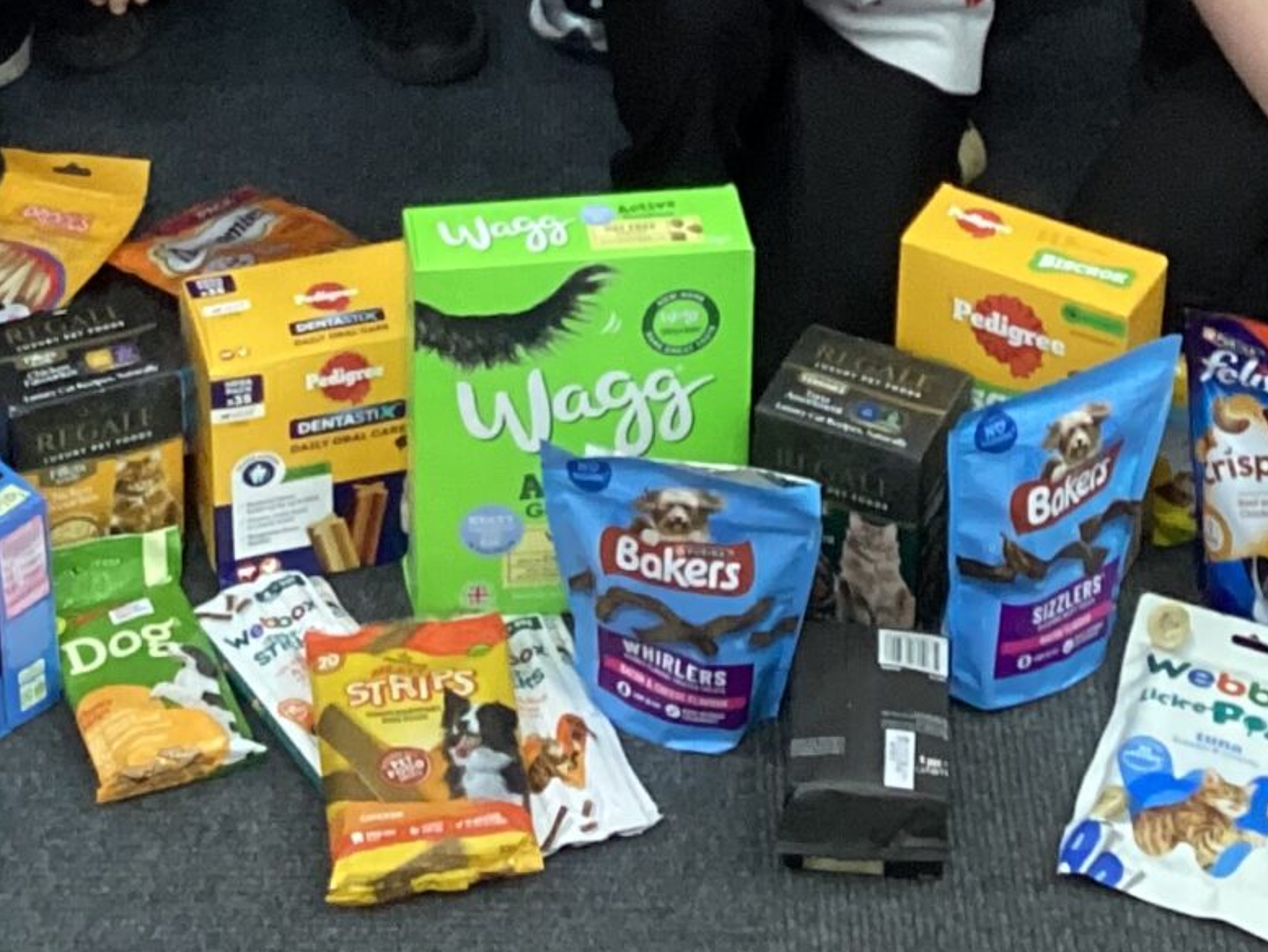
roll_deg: -0.5
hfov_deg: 19.2
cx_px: 520
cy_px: -580
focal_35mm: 102
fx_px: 3737
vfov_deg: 13.5
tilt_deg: -22.4
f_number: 2.4
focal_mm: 3.3
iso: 250
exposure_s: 1/50
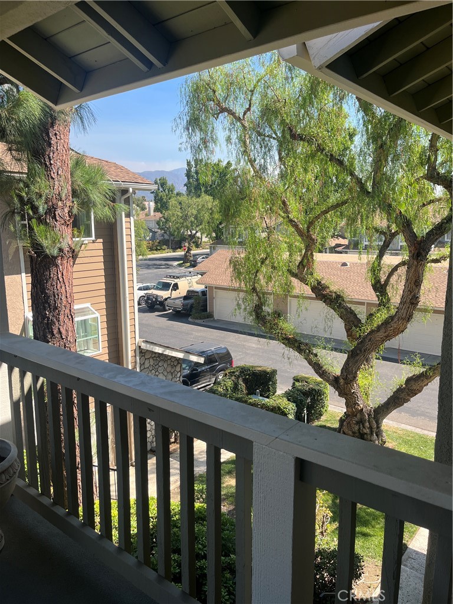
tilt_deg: -10.5
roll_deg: +0.3
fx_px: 454
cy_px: 302
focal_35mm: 26
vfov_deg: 67.3
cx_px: 226
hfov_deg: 53.1
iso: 50
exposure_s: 1/1129
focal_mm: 5.1
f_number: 1.6
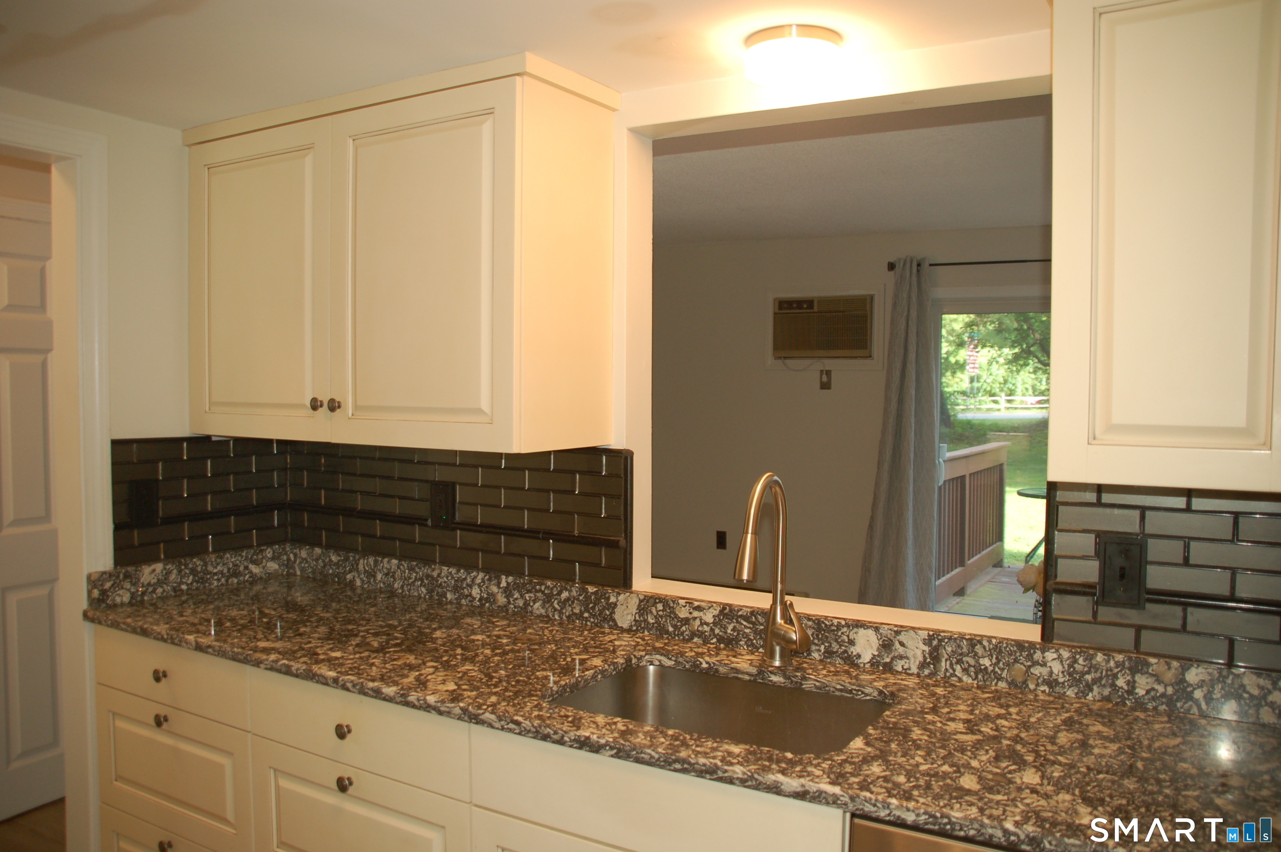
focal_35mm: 33
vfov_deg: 39.9
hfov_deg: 57.3
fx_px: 1173
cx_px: 640
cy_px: 426
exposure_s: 1/60
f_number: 4
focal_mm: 22
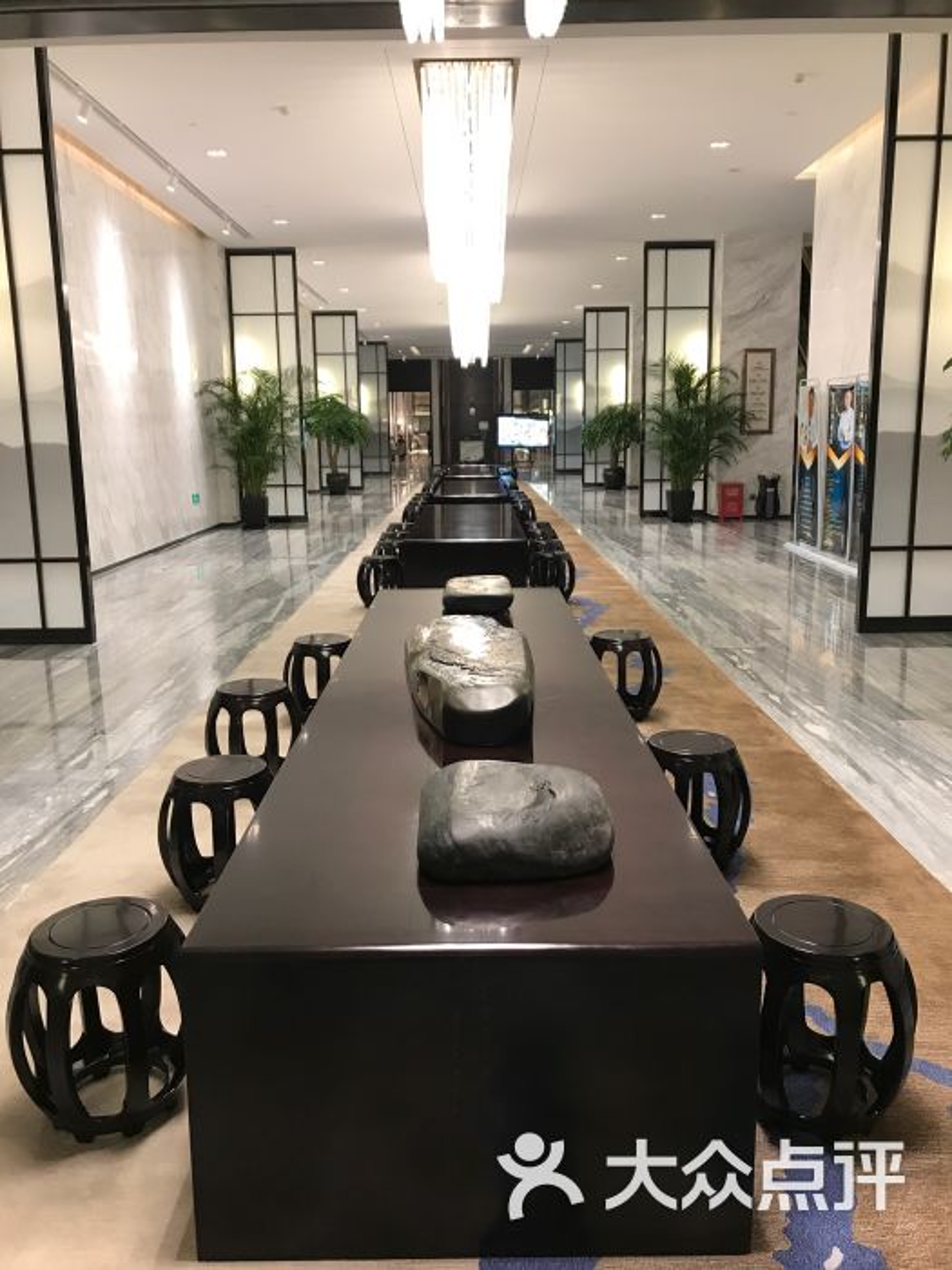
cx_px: 476
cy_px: 635
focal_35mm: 28
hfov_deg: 49.7
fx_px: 1027
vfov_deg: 63.4
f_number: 1.8
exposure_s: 1/25
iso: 40
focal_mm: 3.99
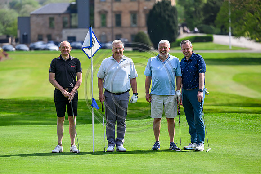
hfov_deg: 10.3
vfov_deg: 6.9
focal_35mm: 200
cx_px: 130
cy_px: 87
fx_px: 1450
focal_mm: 200
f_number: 4
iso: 500
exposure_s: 1/2500
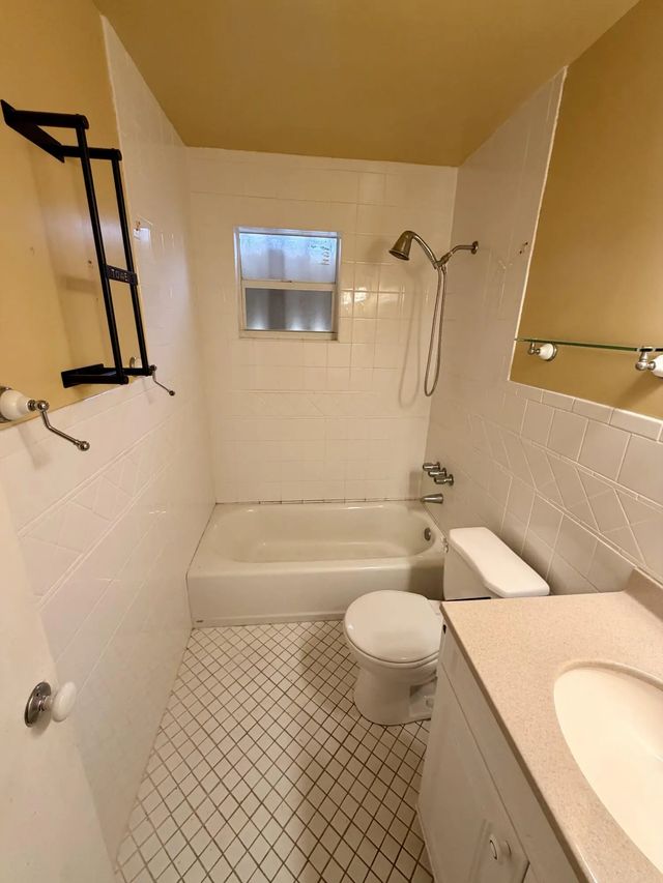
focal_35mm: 14
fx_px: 357
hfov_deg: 85.7
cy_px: 442
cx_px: 332
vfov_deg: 102.1
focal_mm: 2.22
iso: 250
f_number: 2.2
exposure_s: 1/60
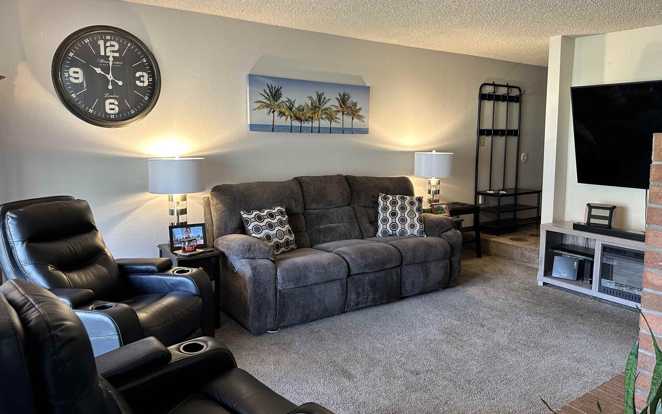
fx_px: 469
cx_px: 329
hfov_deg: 70.4
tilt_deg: -5.7
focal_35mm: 26
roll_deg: -1.3
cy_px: 180
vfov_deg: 47.5
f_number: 1.78
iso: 160
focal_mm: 6.86
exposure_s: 1/60
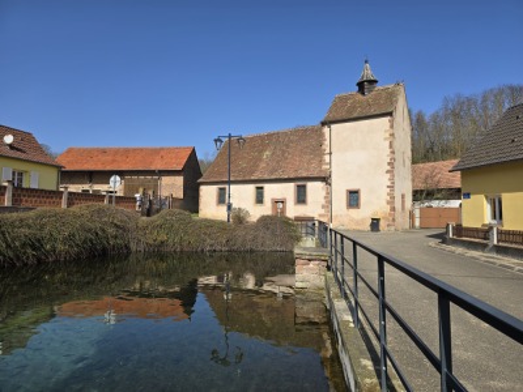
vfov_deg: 58.9
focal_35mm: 23
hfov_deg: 73.9
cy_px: 196
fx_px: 347
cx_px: 262
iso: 12
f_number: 1.7
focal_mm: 6.3
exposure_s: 1/984
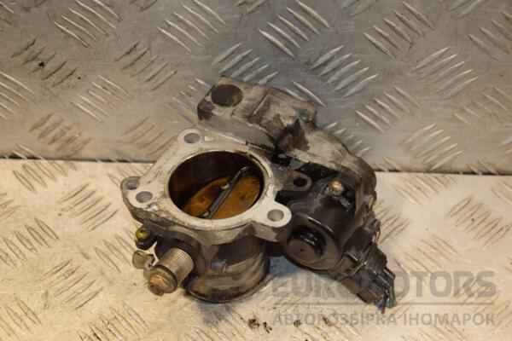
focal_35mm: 75
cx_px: 256
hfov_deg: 27.0
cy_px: 170
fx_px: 1067
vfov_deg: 18.2
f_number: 5
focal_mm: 50
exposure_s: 1/200
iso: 800
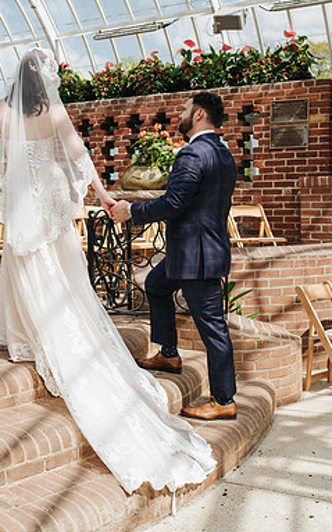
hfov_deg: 23.7
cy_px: 265
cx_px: 78
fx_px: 783
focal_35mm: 54
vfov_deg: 37.5
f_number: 3.5
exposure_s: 1/640
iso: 100
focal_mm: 35
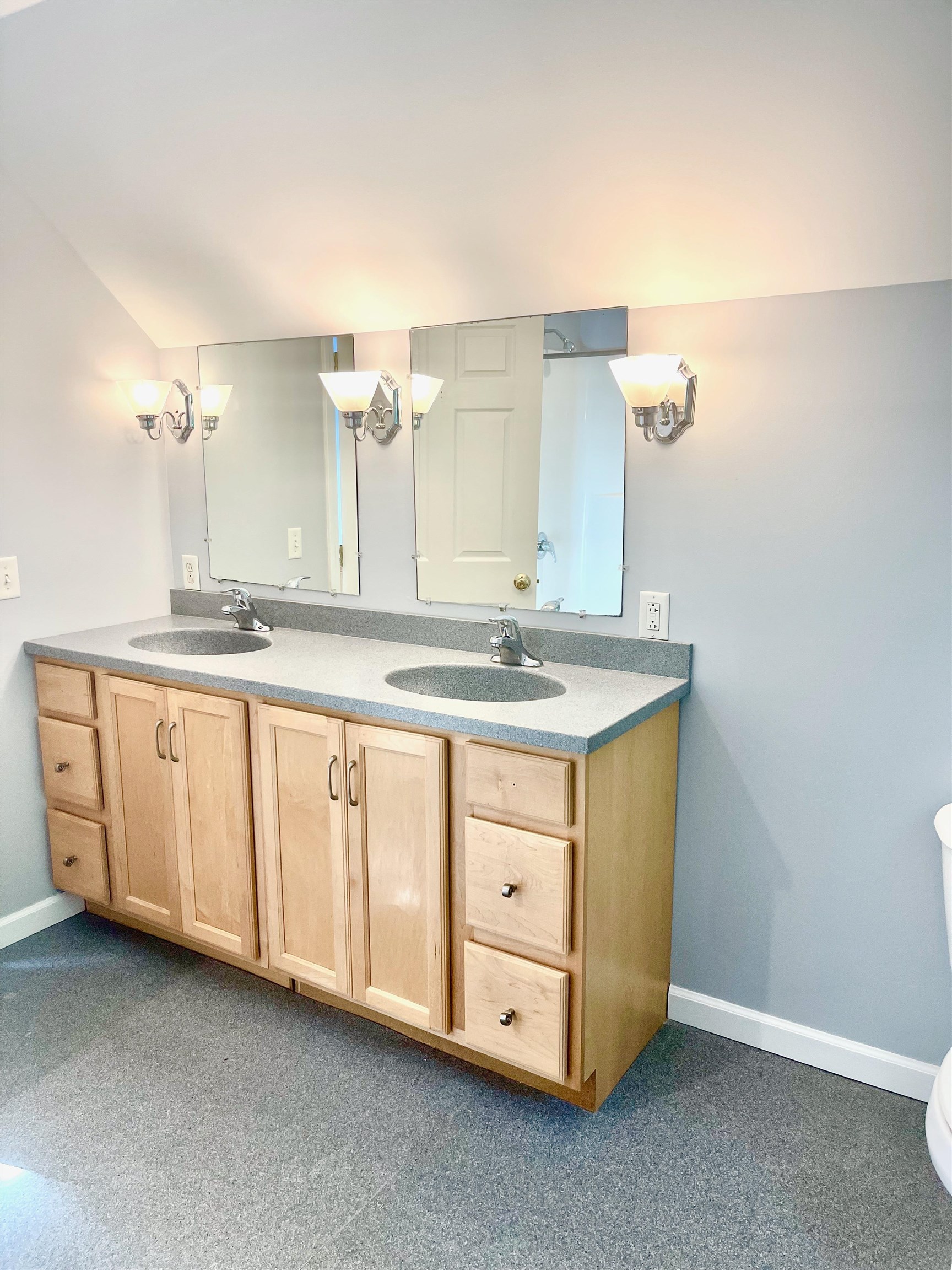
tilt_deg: -12.3
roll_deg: -0.2
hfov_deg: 54.9
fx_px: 917
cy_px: 635
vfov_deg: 69.4
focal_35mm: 25
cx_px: 476
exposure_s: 1/120
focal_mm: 5.1
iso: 100
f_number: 1.6
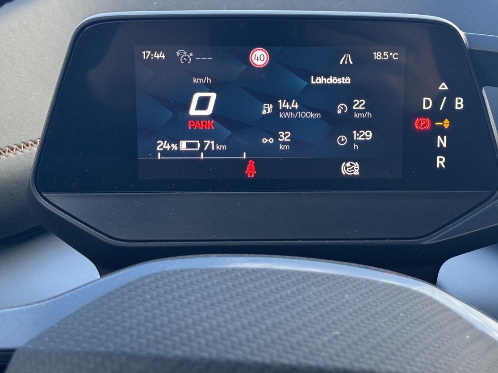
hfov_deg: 31.1
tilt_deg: -12.1
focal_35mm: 62
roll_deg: +0.4
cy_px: 143
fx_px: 892
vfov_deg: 23.6
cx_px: 305
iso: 64
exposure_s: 1/77
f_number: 1.78
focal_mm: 6.76
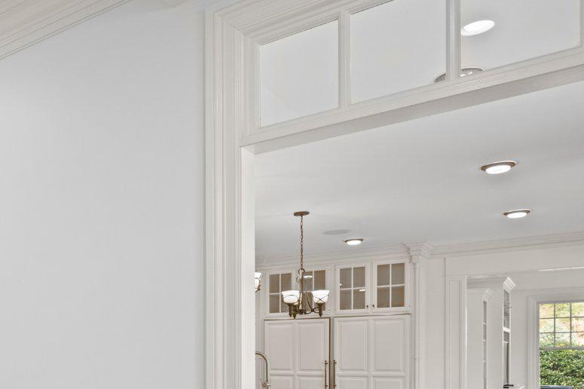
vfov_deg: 33.6
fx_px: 600
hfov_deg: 45.9
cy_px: 364
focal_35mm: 37
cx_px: 36
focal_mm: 14
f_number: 7.1
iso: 640
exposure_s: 1/6
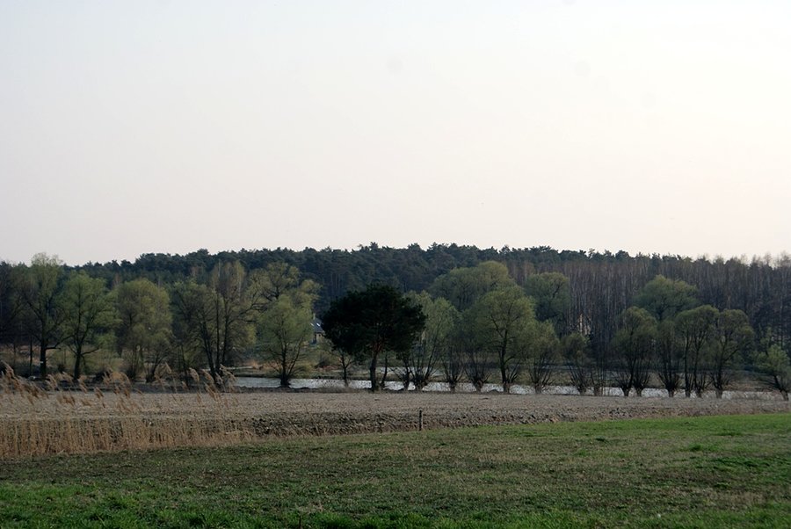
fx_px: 2309
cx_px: 396
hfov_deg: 19.4
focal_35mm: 105
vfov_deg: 13.1
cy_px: 264
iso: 100
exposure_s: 1/125
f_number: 7.1
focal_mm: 70
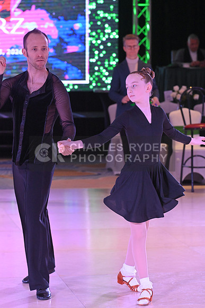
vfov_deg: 14.2
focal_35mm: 145
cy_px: 154
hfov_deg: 9.5
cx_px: 102
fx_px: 1238
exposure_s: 1/400
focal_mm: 145
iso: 5000
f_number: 7.1
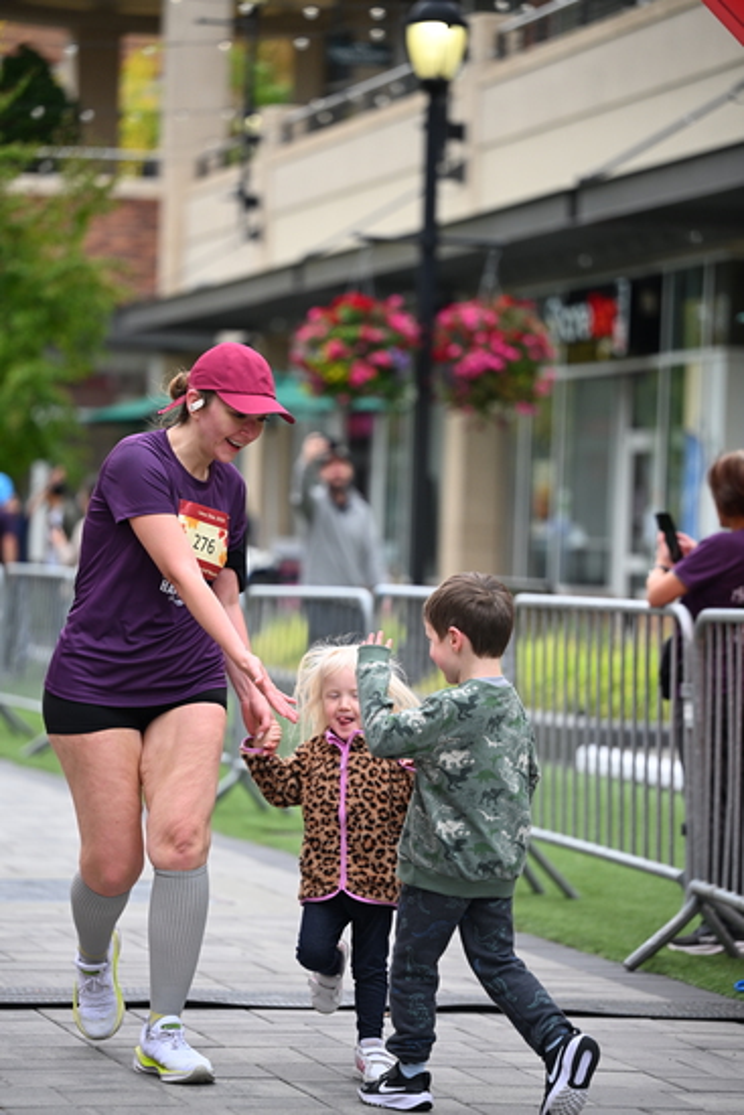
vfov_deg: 16.4
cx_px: 372
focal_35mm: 125
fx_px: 3872
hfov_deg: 11.0
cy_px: 558
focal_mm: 125
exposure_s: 1/2500
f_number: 2.8
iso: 640
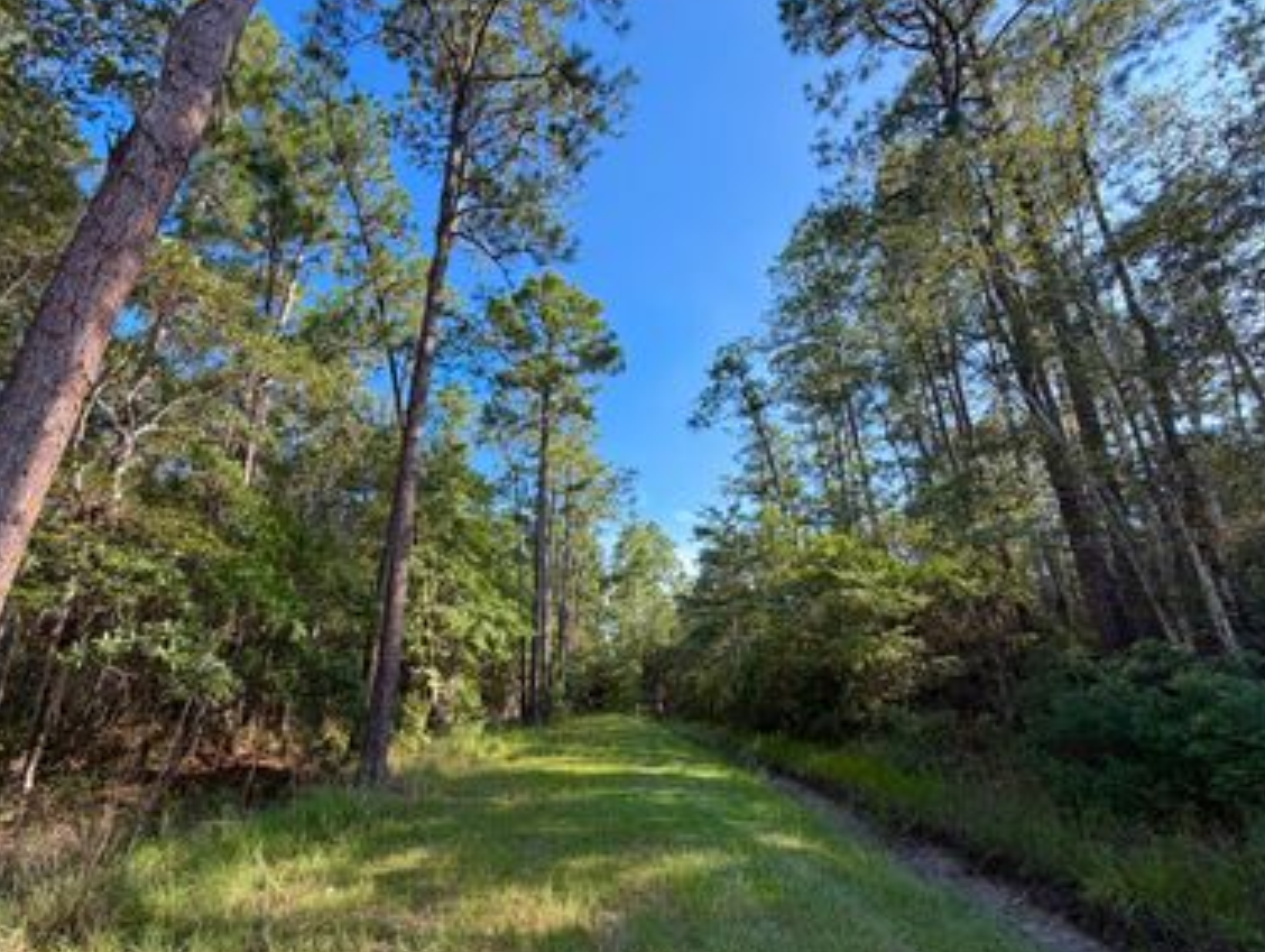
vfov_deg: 78.2
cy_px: 493
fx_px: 585
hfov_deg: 94.3
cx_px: 589
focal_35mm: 16
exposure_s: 1/170
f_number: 2.2
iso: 50
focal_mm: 2.22
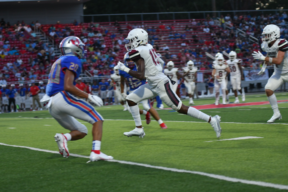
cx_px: 144
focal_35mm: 105
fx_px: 840
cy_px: 96
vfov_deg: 13.0
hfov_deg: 19.5
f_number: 2.8
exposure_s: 1/400
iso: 640
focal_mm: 70
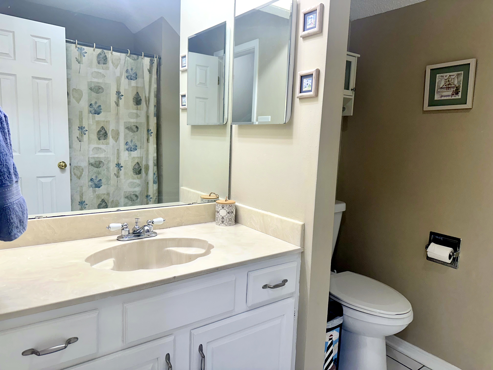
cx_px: 246
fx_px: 342
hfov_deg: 71.6
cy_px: 185
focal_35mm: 24
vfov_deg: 56.8
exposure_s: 1/120
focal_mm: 6.86
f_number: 1.78
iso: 100
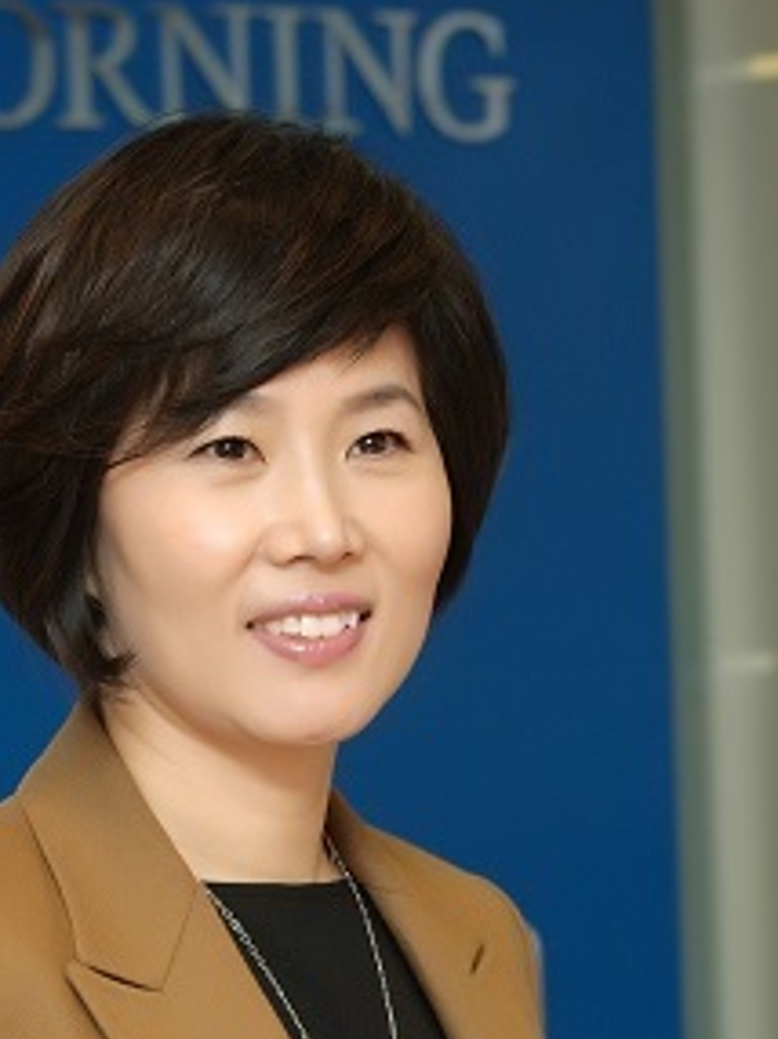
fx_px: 7293
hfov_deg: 6.1
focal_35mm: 243
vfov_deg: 8.1
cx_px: 356
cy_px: 788
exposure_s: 1/80
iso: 400
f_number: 4.5
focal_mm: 80
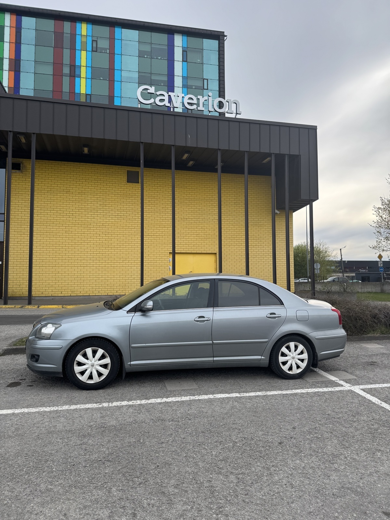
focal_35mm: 24
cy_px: 260
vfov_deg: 71.6
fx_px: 361
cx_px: 195
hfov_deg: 56.8
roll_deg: +0.4
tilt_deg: +5.5
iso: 80
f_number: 1.78
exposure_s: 1/1678
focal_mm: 6.76
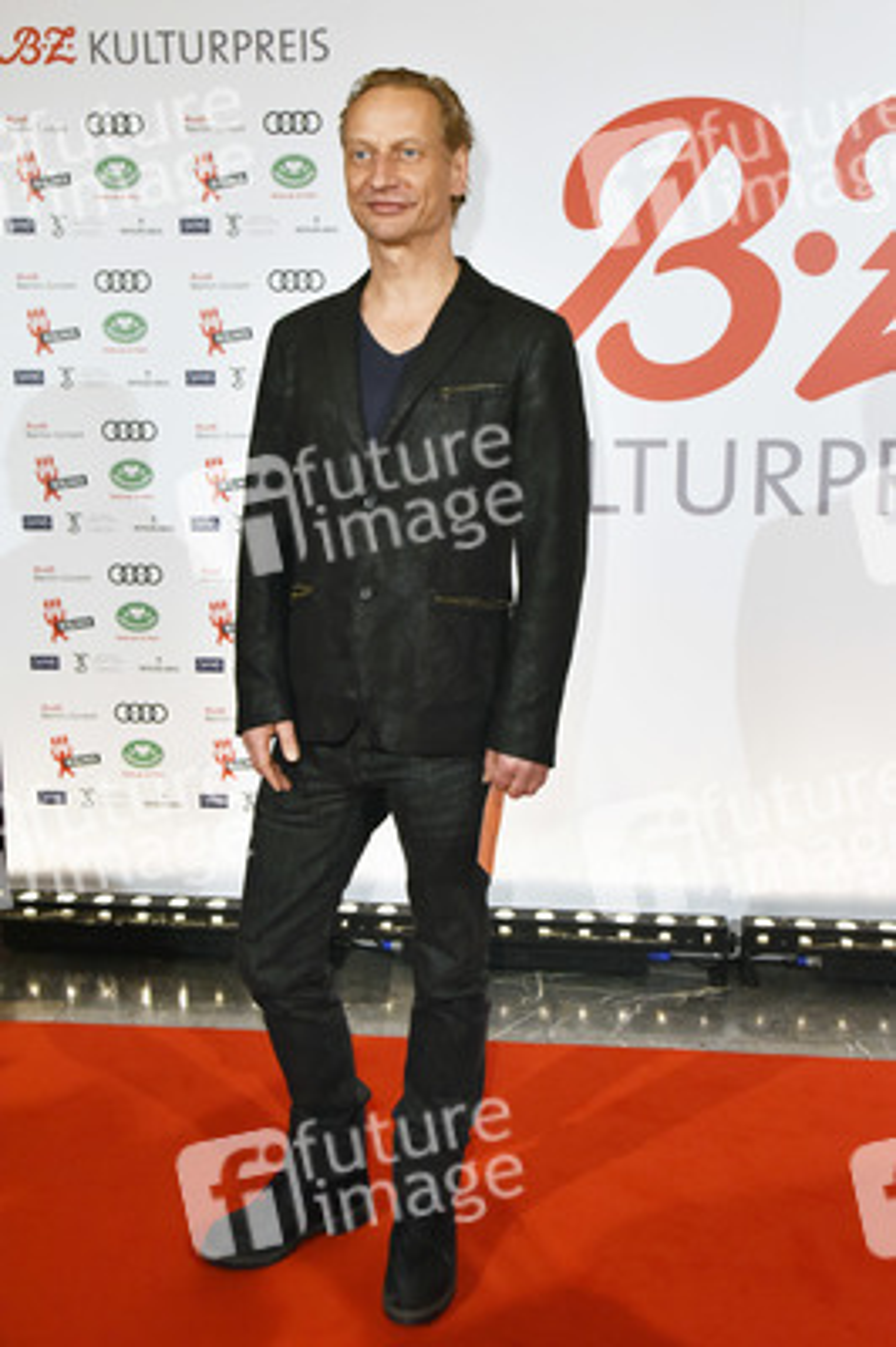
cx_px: 448
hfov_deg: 38.8
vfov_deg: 55.8
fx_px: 1271
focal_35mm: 34
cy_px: 674
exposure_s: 1/160
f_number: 6.3
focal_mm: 34
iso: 2500
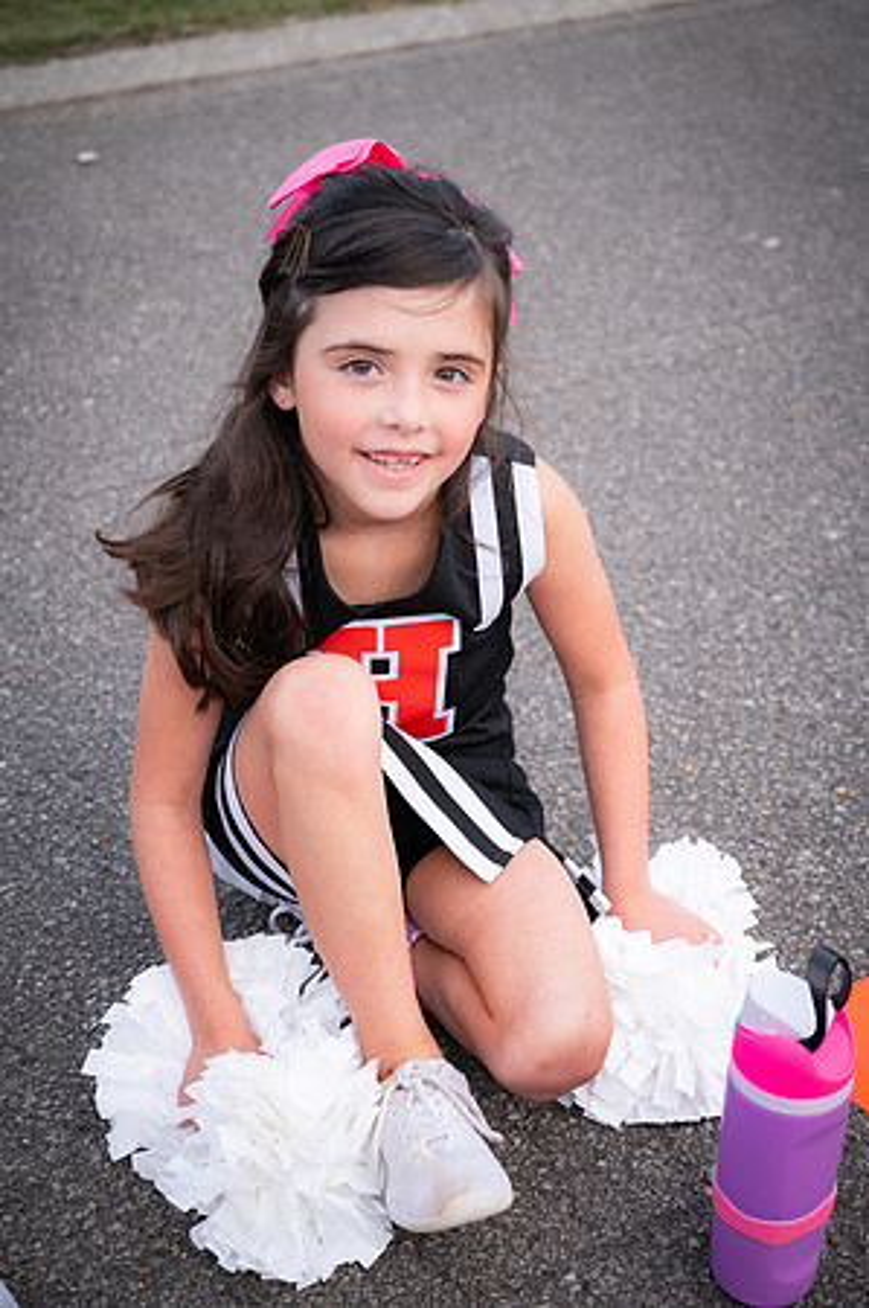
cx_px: 434
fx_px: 1923
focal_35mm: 53
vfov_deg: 37.6
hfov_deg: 25.5
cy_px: 654
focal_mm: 53
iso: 640
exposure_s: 1/640
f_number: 4
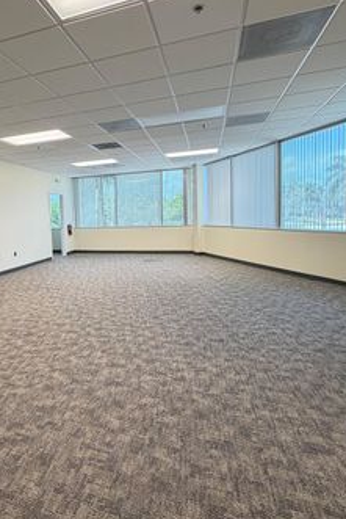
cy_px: 238
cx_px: 91
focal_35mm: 22
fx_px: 317
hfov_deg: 54.8
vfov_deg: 78.4
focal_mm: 2.22
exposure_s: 1/120
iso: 200
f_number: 2.2
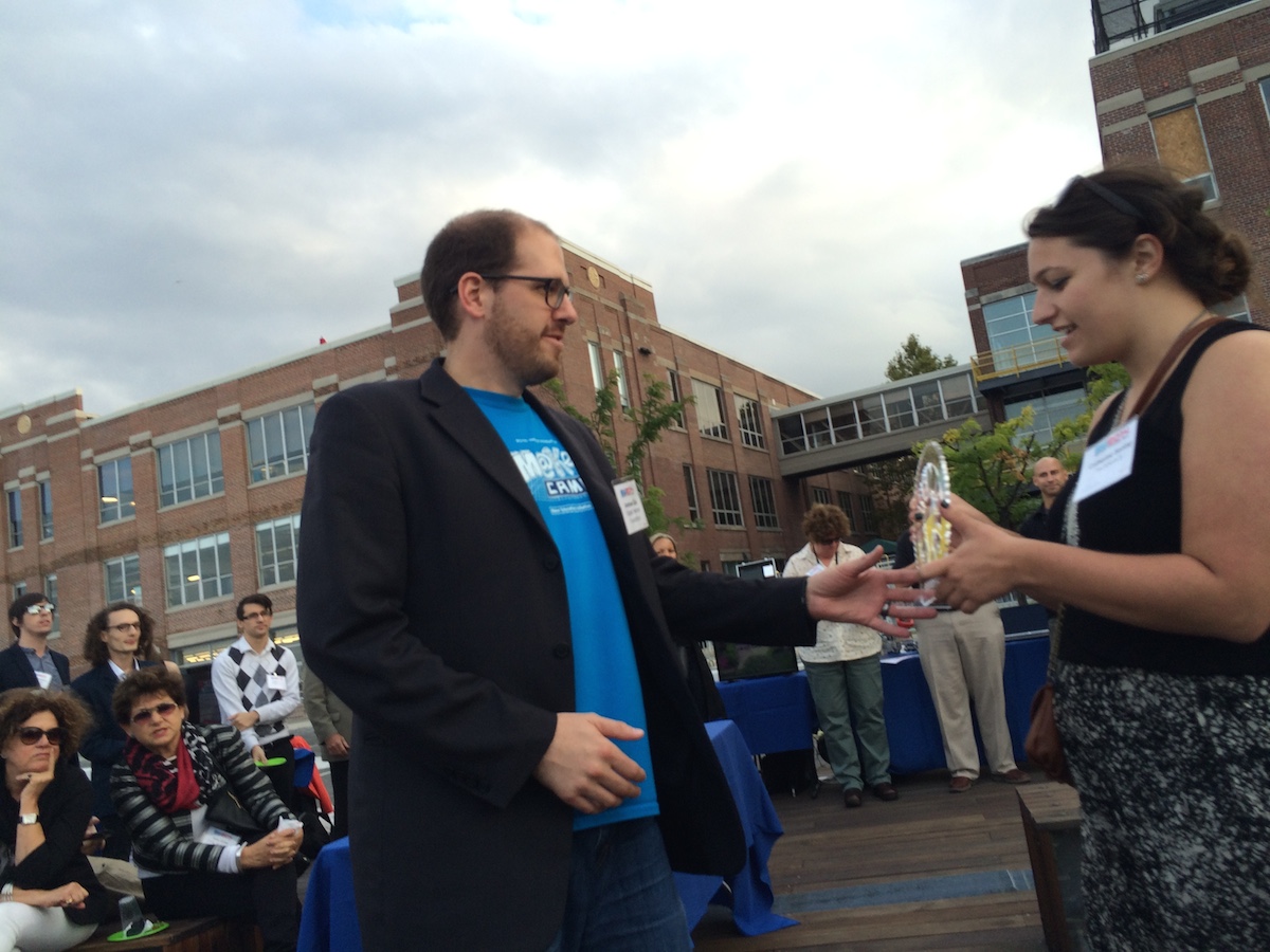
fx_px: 1064
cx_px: 635
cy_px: 476
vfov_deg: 48.2
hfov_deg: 61.7
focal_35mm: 29
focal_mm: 4.15
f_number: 2.2
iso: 32
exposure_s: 1/323
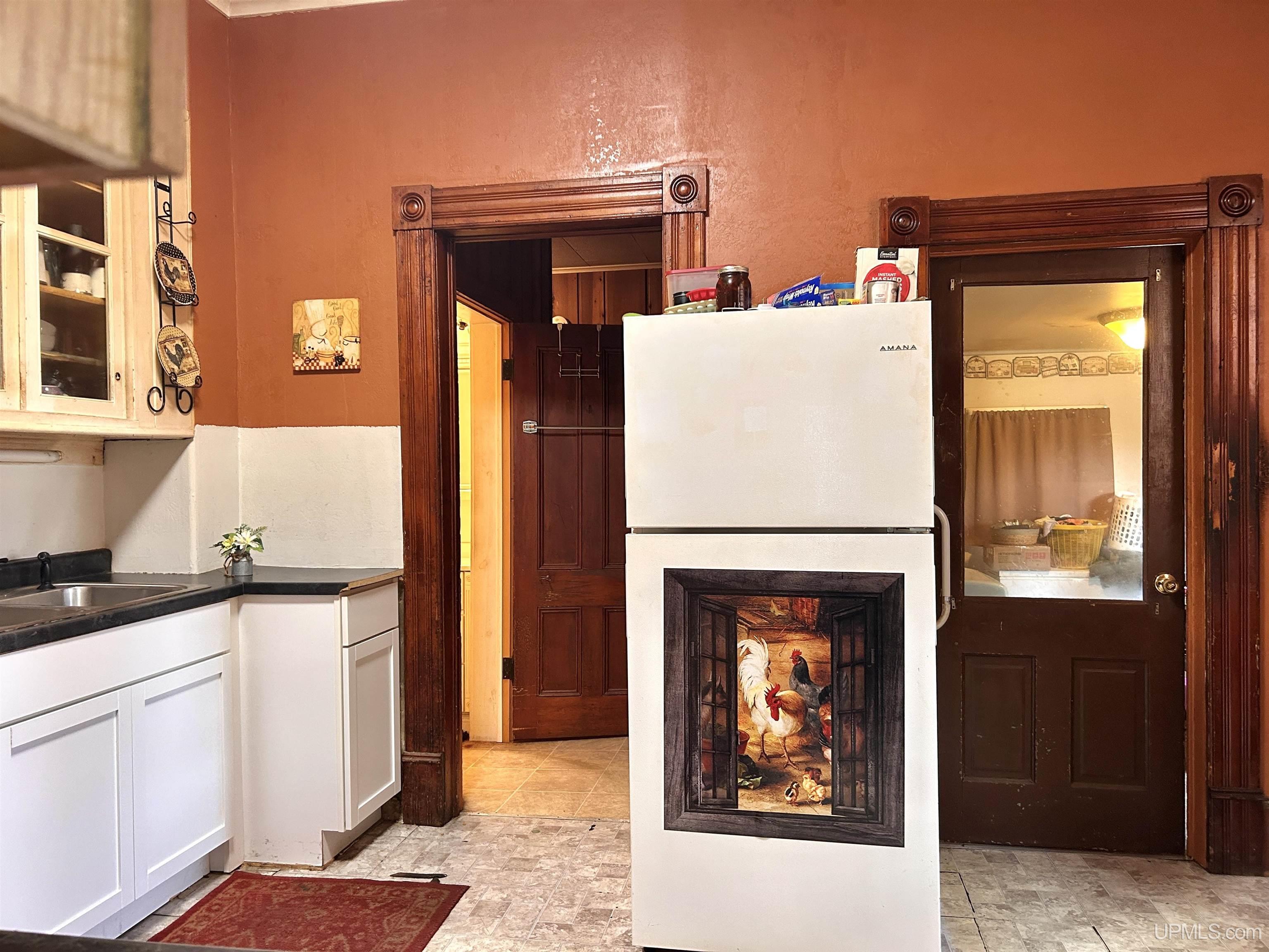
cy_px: 476
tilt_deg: -0.1
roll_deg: +0.3
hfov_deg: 67.3
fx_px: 953
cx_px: 634
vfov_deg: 53.1
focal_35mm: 26
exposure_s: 1/60
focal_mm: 5.7
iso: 200
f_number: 1.5
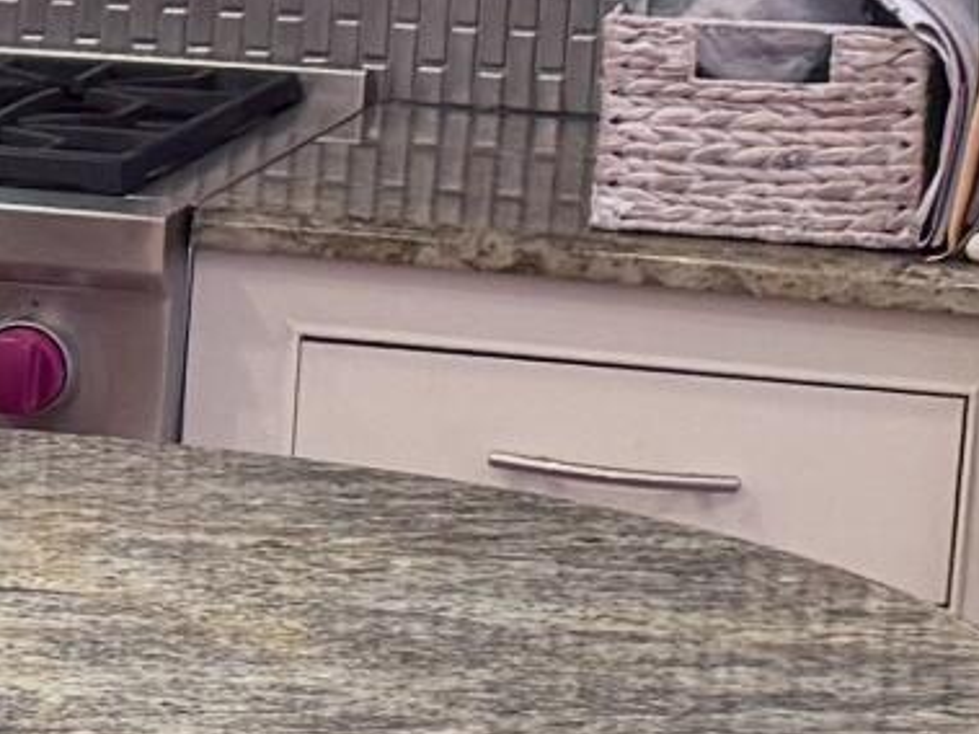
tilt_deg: -10.6
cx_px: -1666
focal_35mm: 190
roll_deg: -1.4
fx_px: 5372
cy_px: 282
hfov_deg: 9.0
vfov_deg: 7.8
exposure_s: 1/60
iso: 200
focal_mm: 6.76
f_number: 1.78
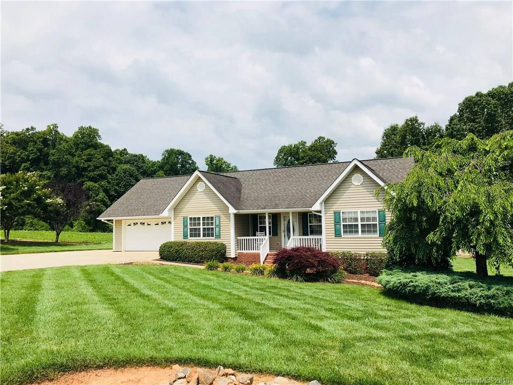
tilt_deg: +4.3
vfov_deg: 49.7
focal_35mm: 28
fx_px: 415
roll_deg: +1.5
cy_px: 192
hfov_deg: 63.4
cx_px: 256
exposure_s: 1/4000
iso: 20
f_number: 1.8
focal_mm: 3.99
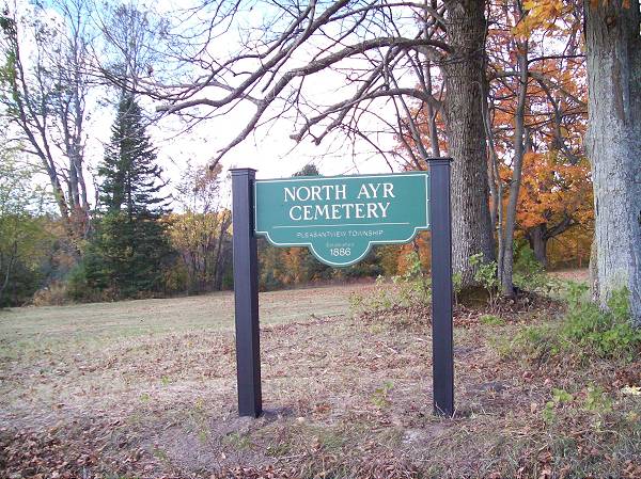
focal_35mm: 36
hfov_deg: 51.4
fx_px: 666
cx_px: 320
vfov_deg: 39.6
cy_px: 240
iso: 80
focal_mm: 6
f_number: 2.7
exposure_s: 1/242
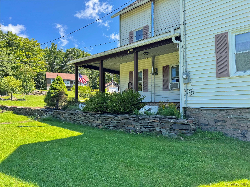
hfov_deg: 71.6
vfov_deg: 56.8
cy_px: 94
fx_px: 173
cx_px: 125
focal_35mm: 24
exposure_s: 1/1059
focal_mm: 6.76
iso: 80
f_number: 1.78
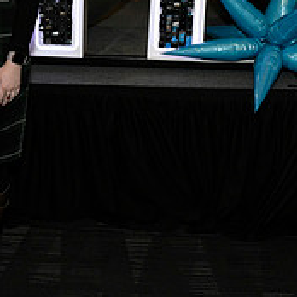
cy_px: -9
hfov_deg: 21.1
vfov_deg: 20.4
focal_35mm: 82
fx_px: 796
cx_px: 125
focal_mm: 29
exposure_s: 1/125
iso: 1600
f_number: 8
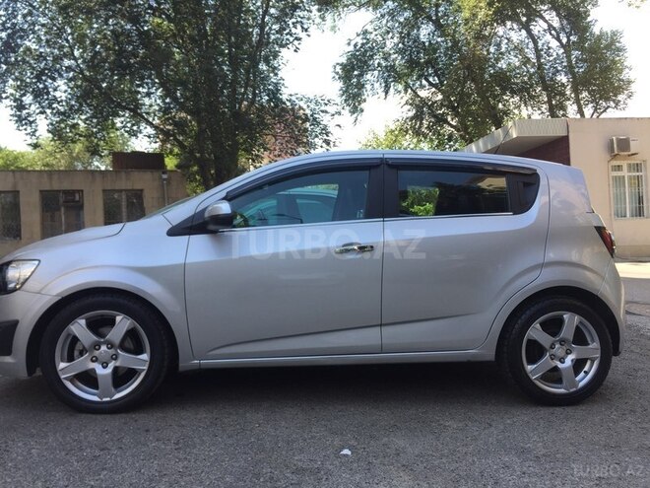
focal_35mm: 29
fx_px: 545
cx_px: 325
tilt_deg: -0.9
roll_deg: +1.2
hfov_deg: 61.7
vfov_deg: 48.2
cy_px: 244
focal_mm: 4.15
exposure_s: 1/395
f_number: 2.2
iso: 32
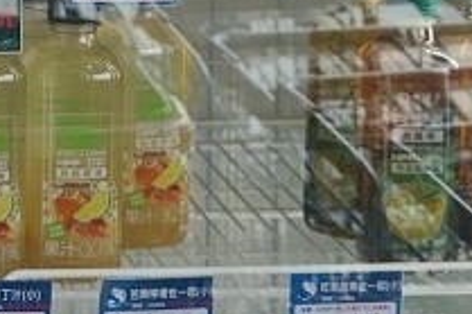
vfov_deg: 7.1
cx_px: -409
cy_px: -341
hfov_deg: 10.4
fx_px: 2410
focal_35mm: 184
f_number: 4
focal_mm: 32
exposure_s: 1/160
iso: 400
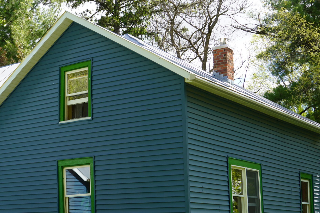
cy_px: 155
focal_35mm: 70
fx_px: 620
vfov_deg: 19.4
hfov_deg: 28.5
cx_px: 82
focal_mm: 29
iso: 100
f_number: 7.1
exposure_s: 1/100
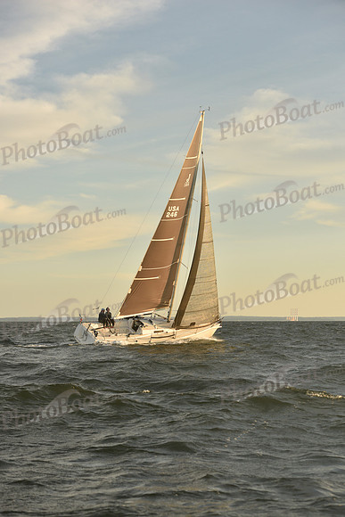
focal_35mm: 78
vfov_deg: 26.0
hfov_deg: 17.5
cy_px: 258
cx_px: 172
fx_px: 1120
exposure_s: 1/640
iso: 250
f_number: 5
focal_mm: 78
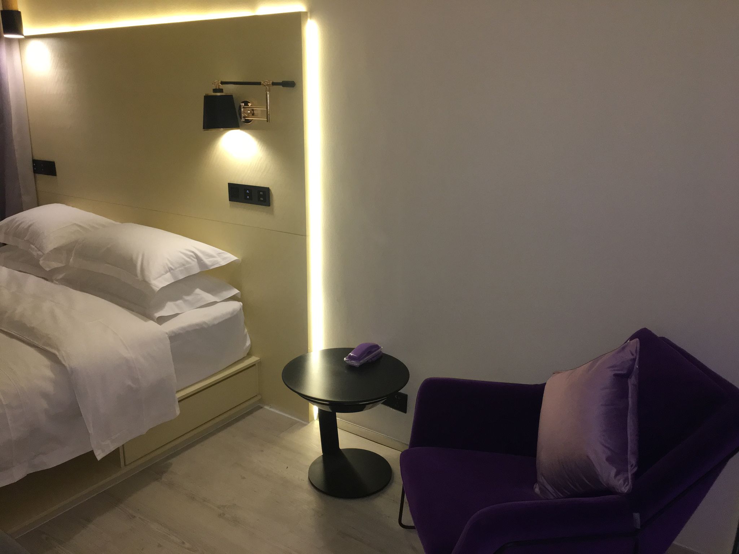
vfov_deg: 48.2
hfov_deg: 61.7
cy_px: 277
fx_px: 619
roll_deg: -0.1
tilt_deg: -14.8
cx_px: 370
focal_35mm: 29
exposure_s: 1/33
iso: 160
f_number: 2.2
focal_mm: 4.15
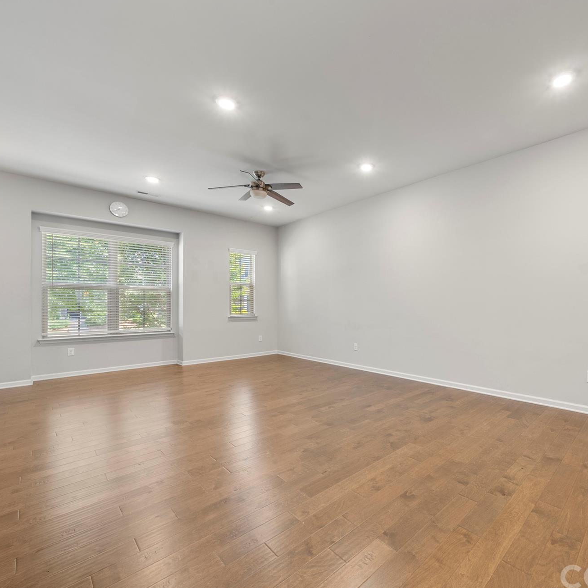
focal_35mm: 16
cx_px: 370
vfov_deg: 87.4
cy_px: 303
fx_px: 307
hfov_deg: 85.6
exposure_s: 2.5
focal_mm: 12
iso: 200
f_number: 10
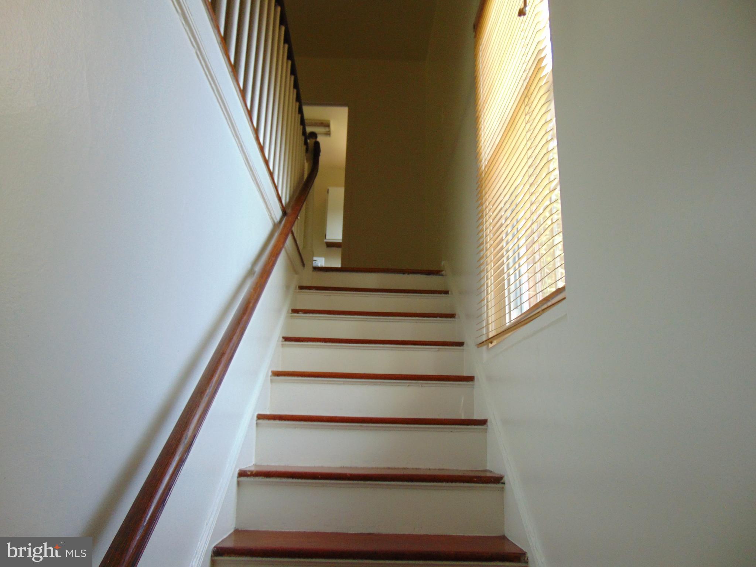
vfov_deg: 54.9
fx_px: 546
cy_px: 284
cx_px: 378
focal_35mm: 25
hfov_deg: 69.4
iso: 160
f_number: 3
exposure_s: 1/30
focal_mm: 4.5
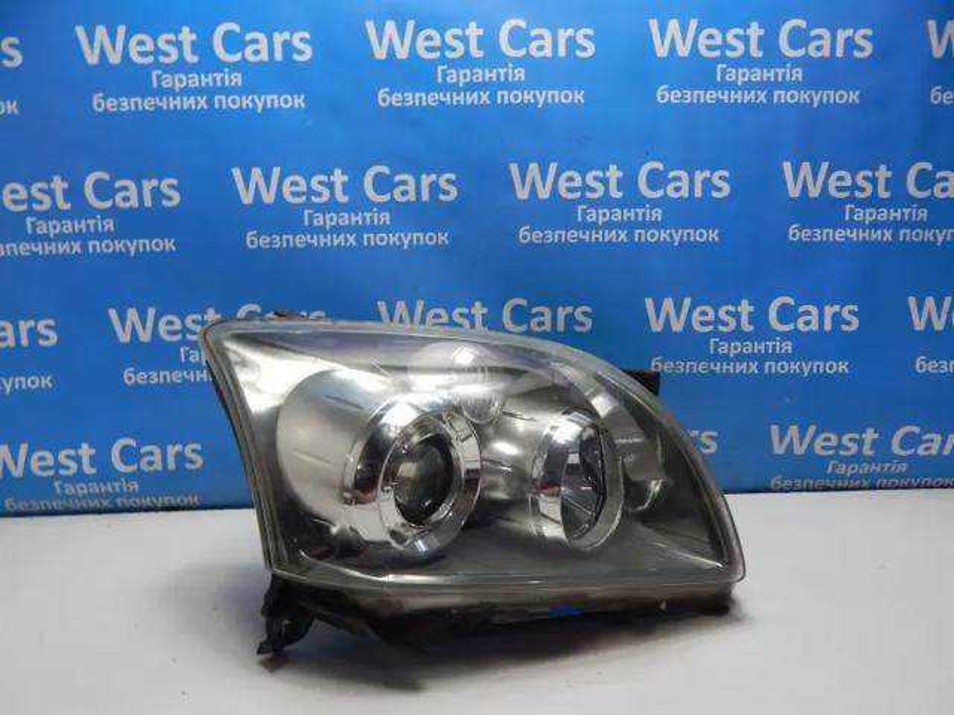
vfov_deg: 58.9
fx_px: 634
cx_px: 477
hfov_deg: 73.9
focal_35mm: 23
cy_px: 358
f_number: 3
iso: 125
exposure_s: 1/40
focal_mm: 4
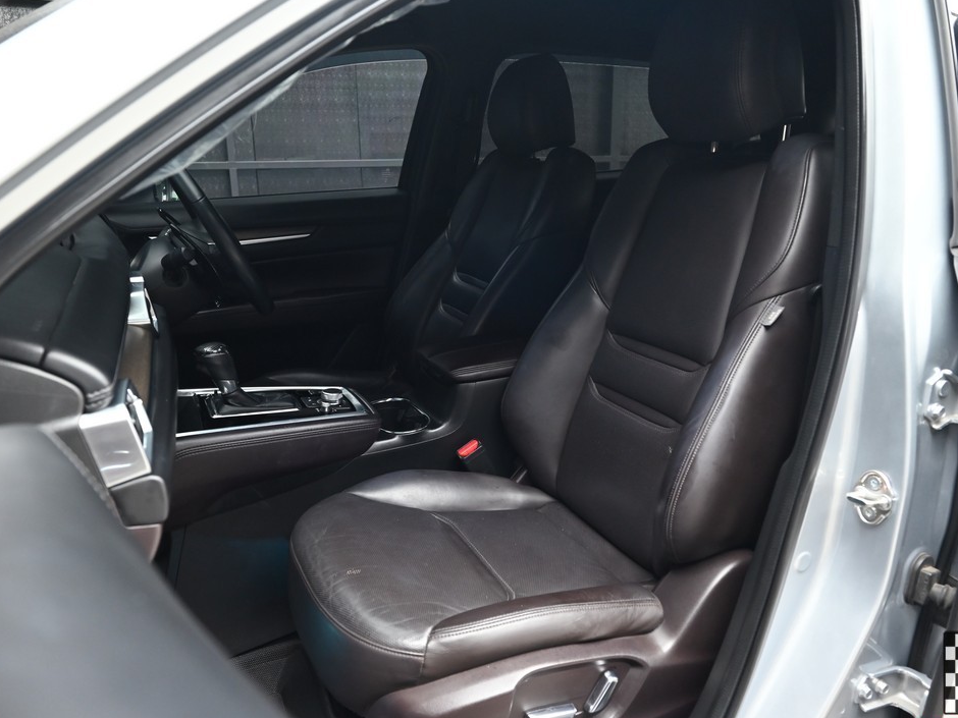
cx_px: 490
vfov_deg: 51.3
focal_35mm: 27
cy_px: 368
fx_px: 747
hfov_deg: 65.3
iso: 1600
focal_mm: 24
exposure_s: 1/30
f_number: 5.6
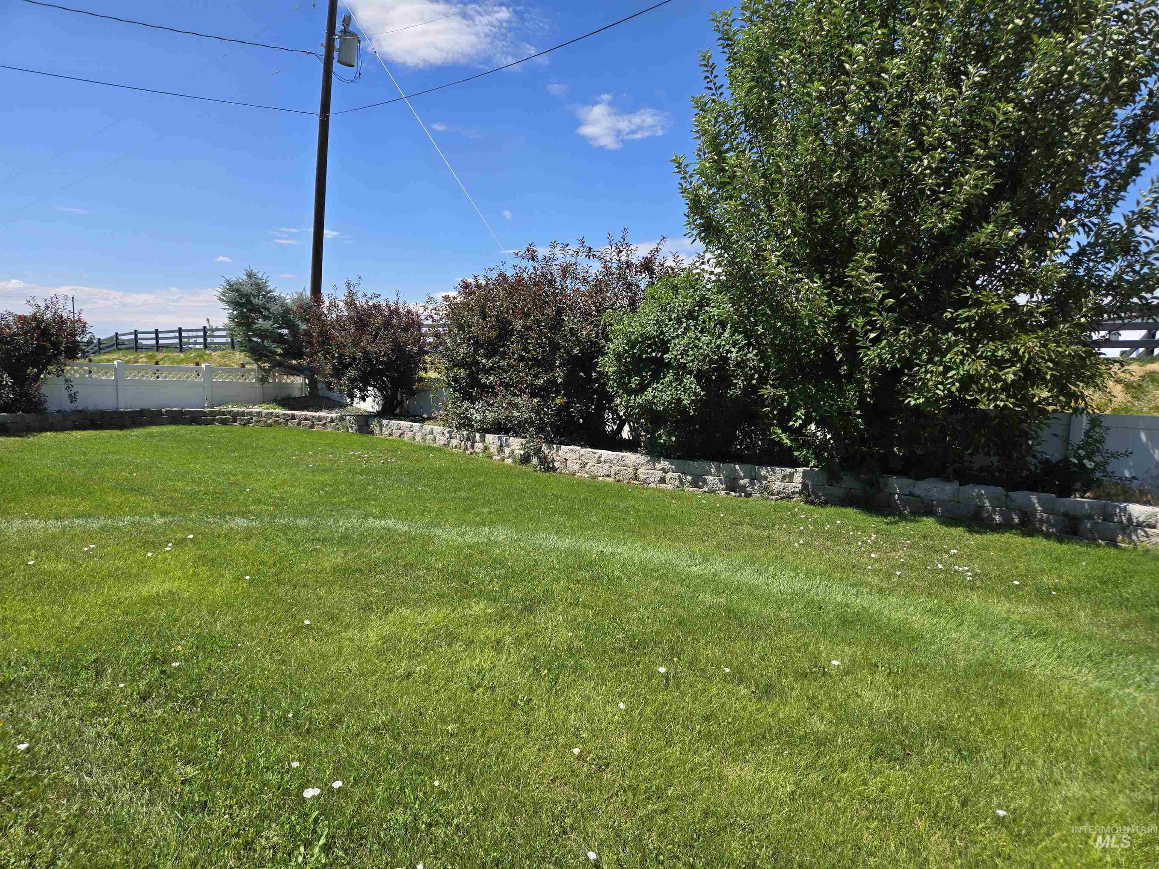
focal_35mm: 23
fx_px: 770
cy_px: 434
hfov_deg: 73.9
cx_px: 580
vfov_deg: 58.9
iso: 25
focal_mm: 5.4
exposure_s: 1/1930
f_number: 1.8
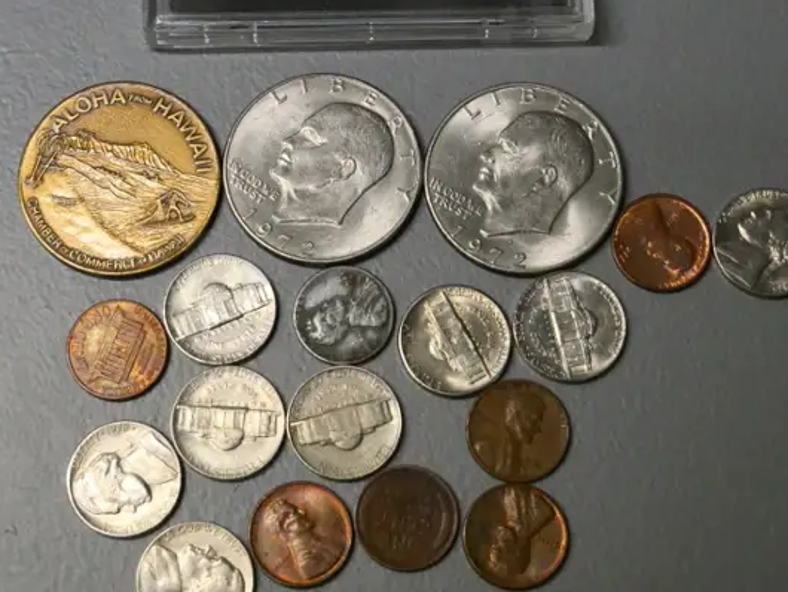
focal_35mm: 85
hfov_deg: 23.0
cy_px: 134
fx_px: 1936
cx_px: 400
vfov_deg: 17.3
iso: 3200
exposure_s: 1/640
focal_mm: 22
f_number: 4.2
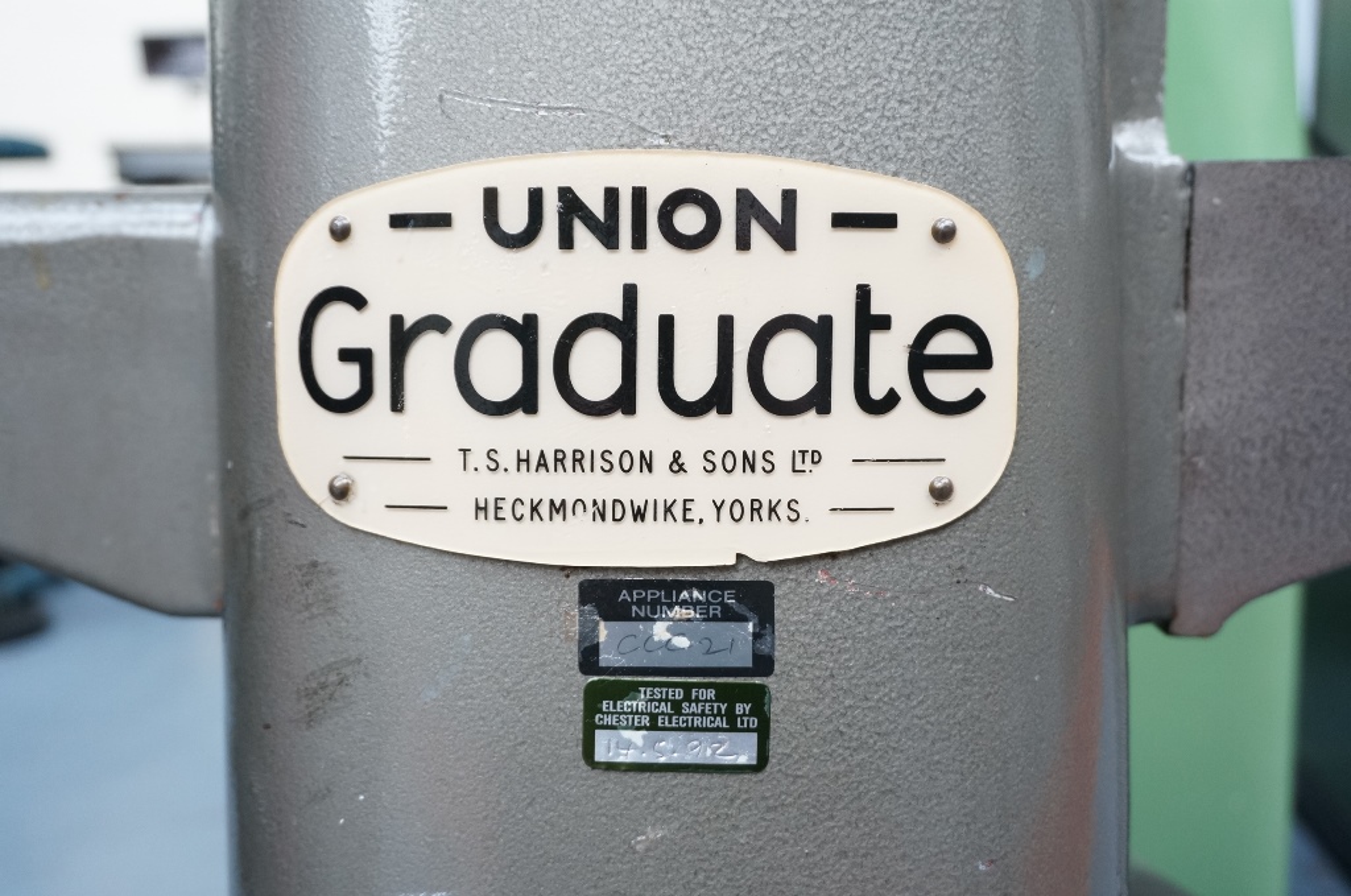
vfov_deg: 36.7
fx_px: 1349
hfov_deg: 53.2
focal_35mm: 36
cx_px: 676
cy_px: 448
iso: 800
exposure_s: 1/60
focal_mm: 24
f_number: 4.5
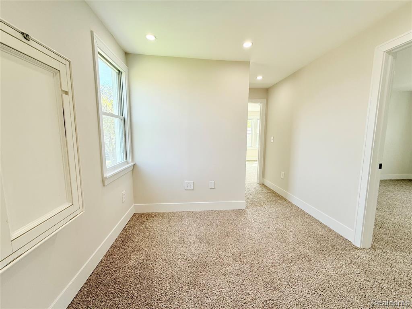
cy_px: 154
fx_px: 167
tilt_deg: -6.7
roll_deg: -0.1
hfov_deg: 102.1
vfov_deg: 85.7
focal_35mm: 14
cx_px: 206
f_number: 2.2
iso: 50
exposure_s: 1/120
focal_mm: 2.22
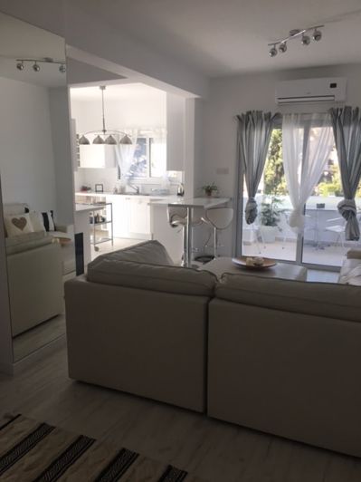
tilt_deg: -10.7
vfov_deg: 61.7
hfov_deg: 48.2
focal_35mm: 29
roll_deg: +0.0
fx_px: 403
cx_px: 180
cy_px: 241
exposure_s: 1/100
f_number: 2.2
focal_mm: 4.15
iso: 40
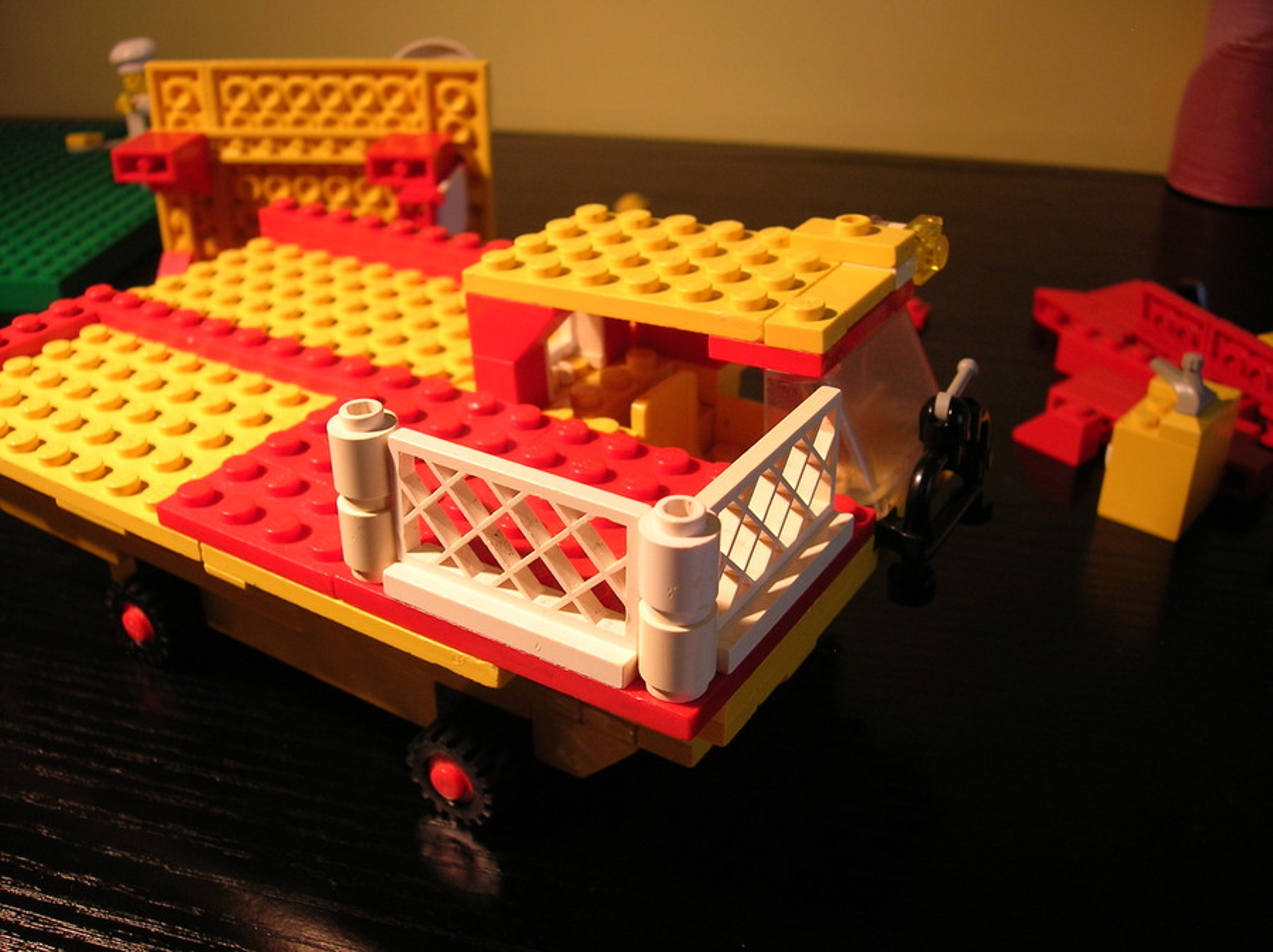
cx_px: 636
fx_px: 1249
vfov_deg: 41.7
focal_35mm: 34
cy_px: 476
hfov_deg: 54.0
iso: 50
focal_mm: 5.7
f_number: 2.9
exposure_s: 1/13.3
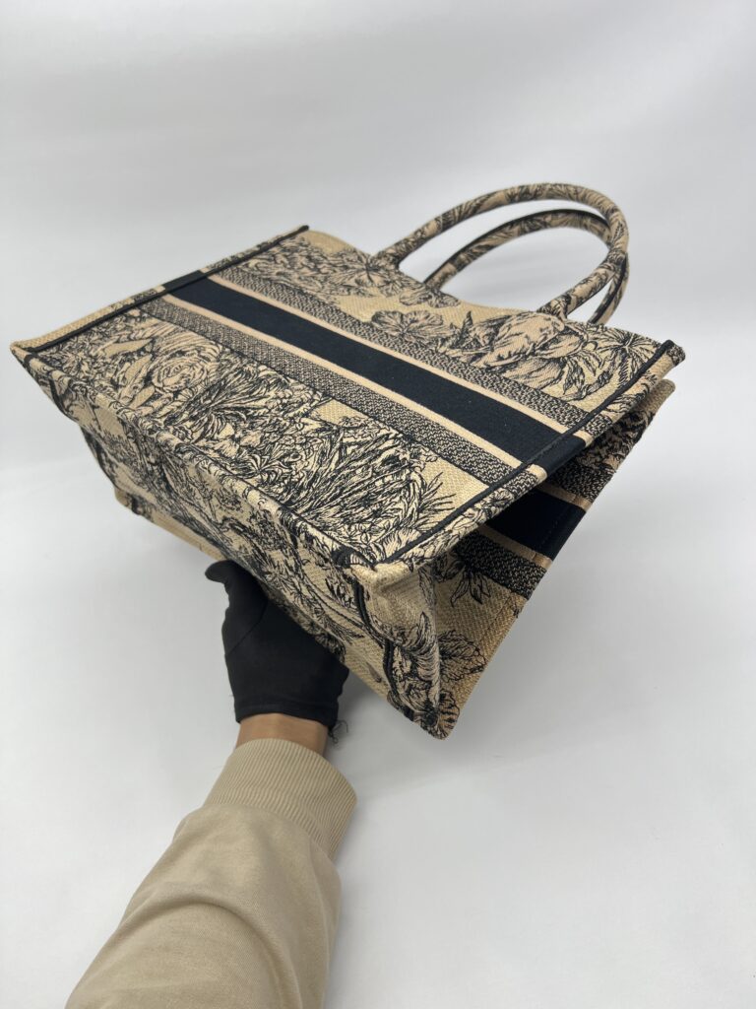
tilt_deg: -36.3
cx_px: 378
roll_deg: +6.3
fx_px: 757
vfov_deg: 67.3
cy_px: 504
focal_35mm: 26
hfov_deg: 53.1
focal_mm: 5.7
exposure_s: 1/100
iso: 40
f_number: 1.5
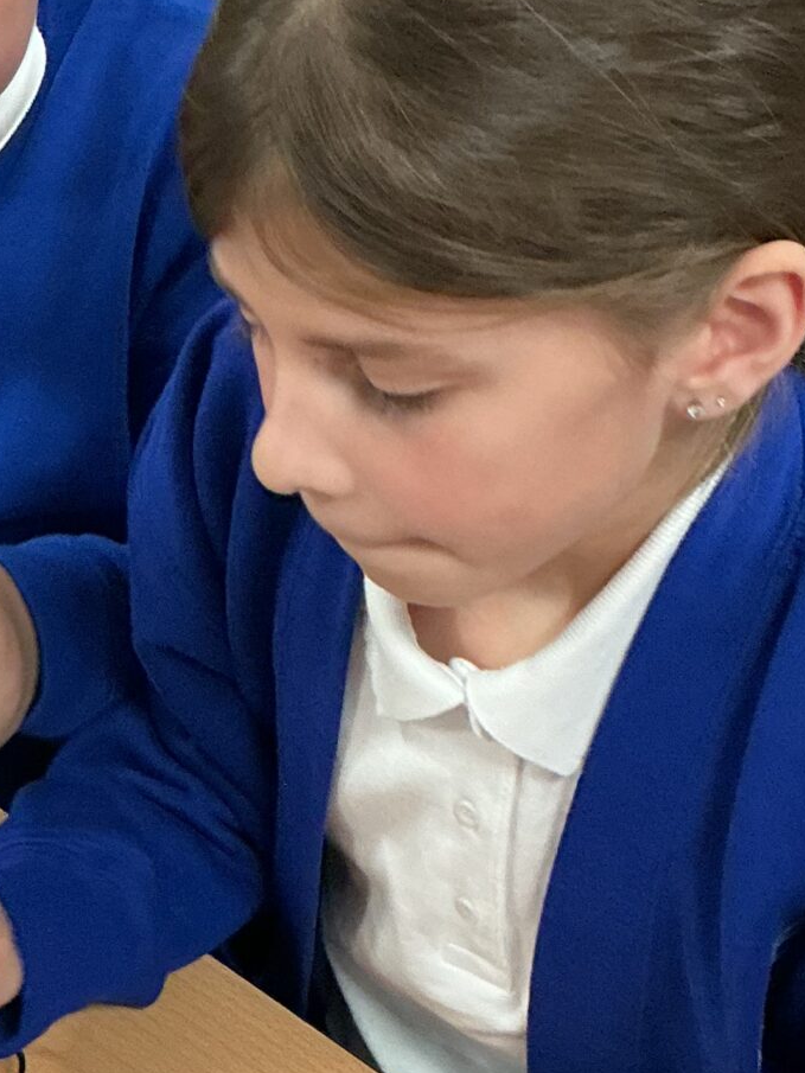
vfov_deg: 23.8
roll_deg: +4.9
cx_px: 193
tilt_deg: -43.4
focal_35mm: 82
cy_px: 651
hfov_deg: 17.9
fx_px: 2542
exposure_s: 1/60
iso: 160
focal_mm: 3
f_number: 1.8
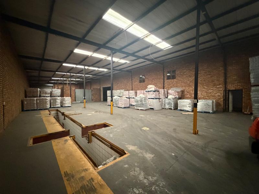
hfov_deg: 102.1
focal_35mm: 14
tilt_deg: -0.5
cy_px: 97
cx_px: 130
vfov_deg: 85.7
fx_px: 105
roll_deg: +1.1
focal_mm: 2.22
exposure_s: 1/43
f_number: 2.2
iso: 1250
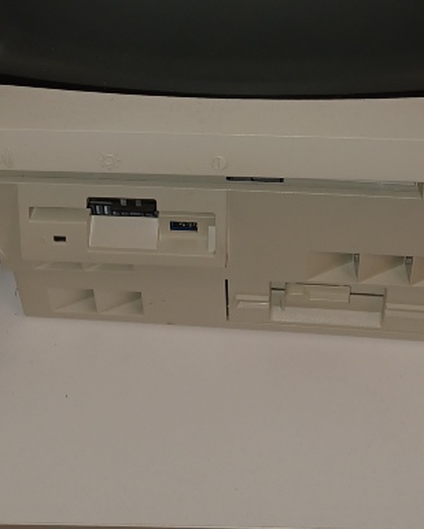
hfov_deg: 25.8
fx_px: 925
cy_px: -46
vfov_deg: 29.0
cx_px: 244
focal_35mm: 59
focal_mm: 4.6
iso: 160
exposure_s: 1/60
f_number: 1.8
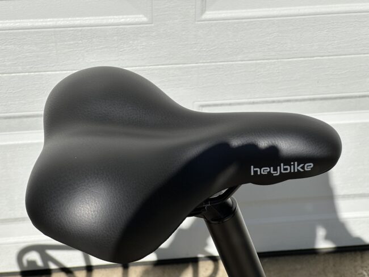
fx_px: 821
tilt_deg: -43.3
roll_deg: -1.9
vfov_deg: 19.2
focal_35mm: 77
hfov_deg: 25.3
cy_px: 138
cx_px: 184
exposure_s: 1/1908
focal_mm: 9
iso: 32
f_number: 2.8
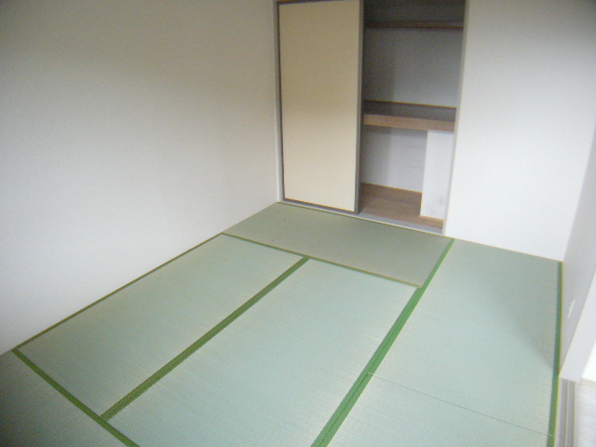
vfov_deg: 40.7
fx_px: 603
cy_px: 224
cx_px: 298
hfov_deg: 52.6
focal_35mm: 35
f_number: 2.8
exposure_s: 1/80
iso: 400
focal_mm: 5.8
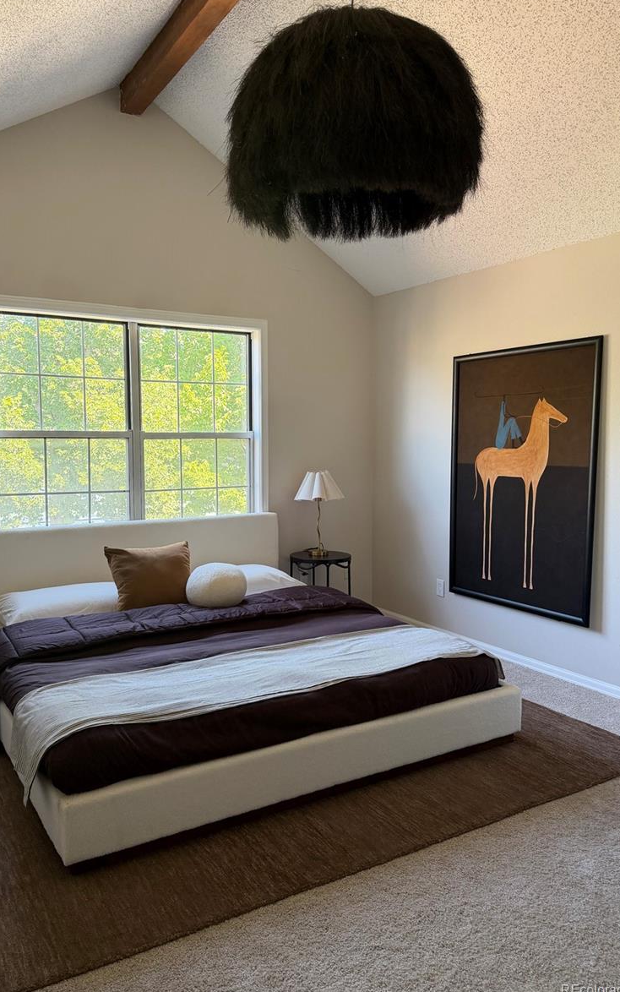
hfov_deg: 47.4
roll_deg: +0.8
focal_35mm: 26
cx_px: 256
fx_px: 703
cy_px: 493
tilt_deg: -4.2
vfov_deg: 70.4
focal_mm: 6.76
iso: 200
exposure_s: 1/121
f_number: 1.78
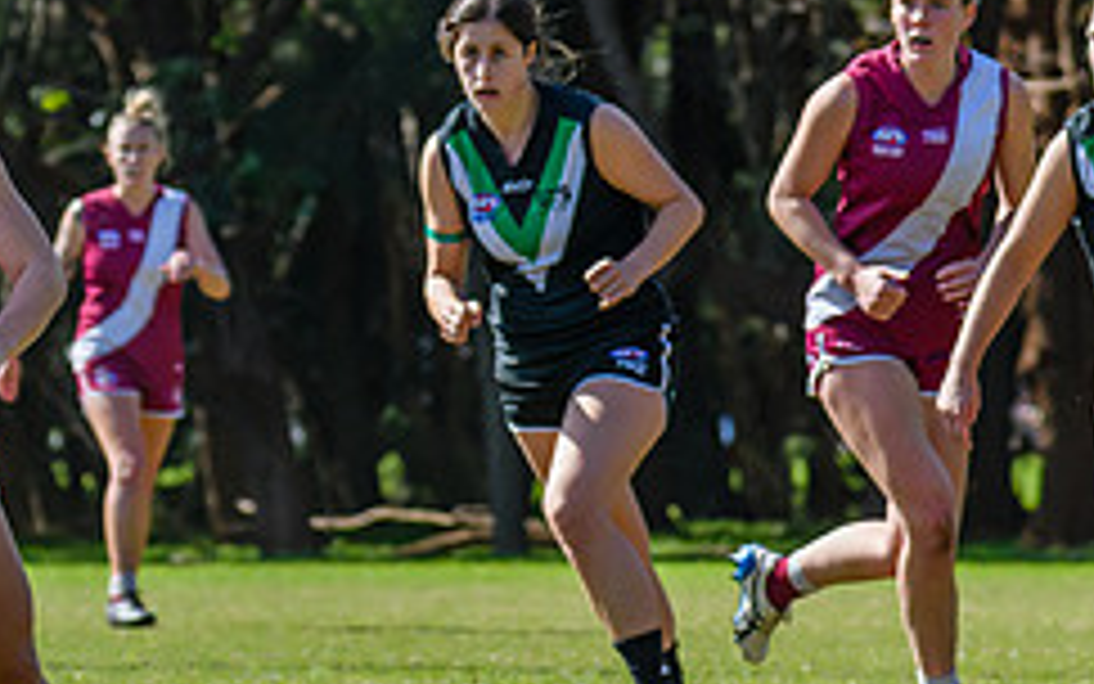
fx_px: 15537
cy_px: 287
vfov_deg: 2.5
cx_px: -85
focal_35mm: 521
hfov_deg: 4.0
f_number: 6.3
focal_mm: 170
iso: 800
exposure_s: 1/1250
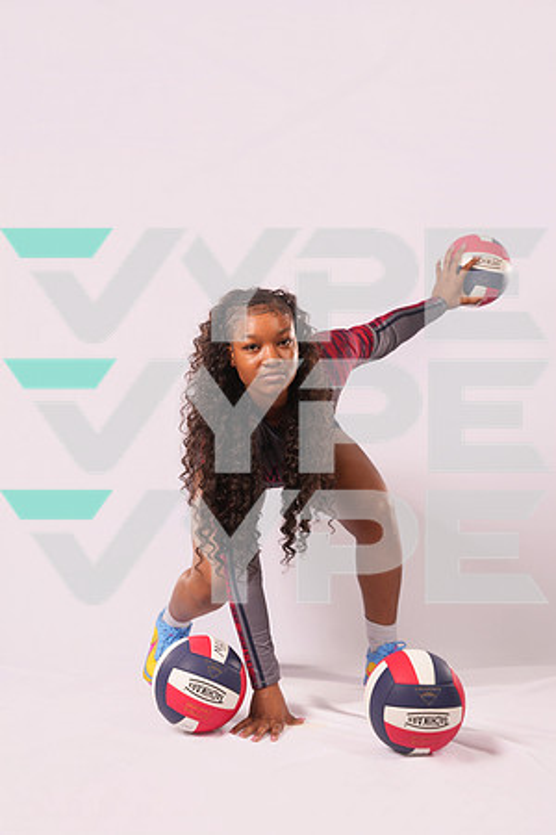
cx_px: 278
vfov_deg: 45.4
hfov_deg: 31.2
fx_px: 996
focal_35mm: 43
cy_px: 418
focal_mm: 43
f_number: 6.3
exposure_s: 1/100
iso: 200
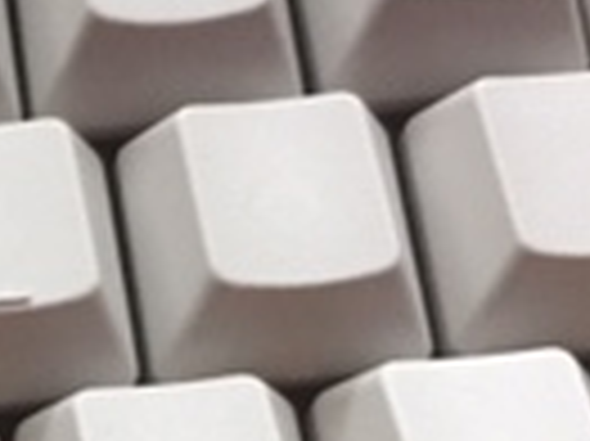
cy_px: 544
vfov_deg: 10.2
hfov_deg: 13.1
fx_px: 2418
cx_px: -324
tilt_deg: -63.1
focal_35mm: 142
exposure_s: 1/30
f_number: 2.2
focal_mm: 4.15
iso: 125
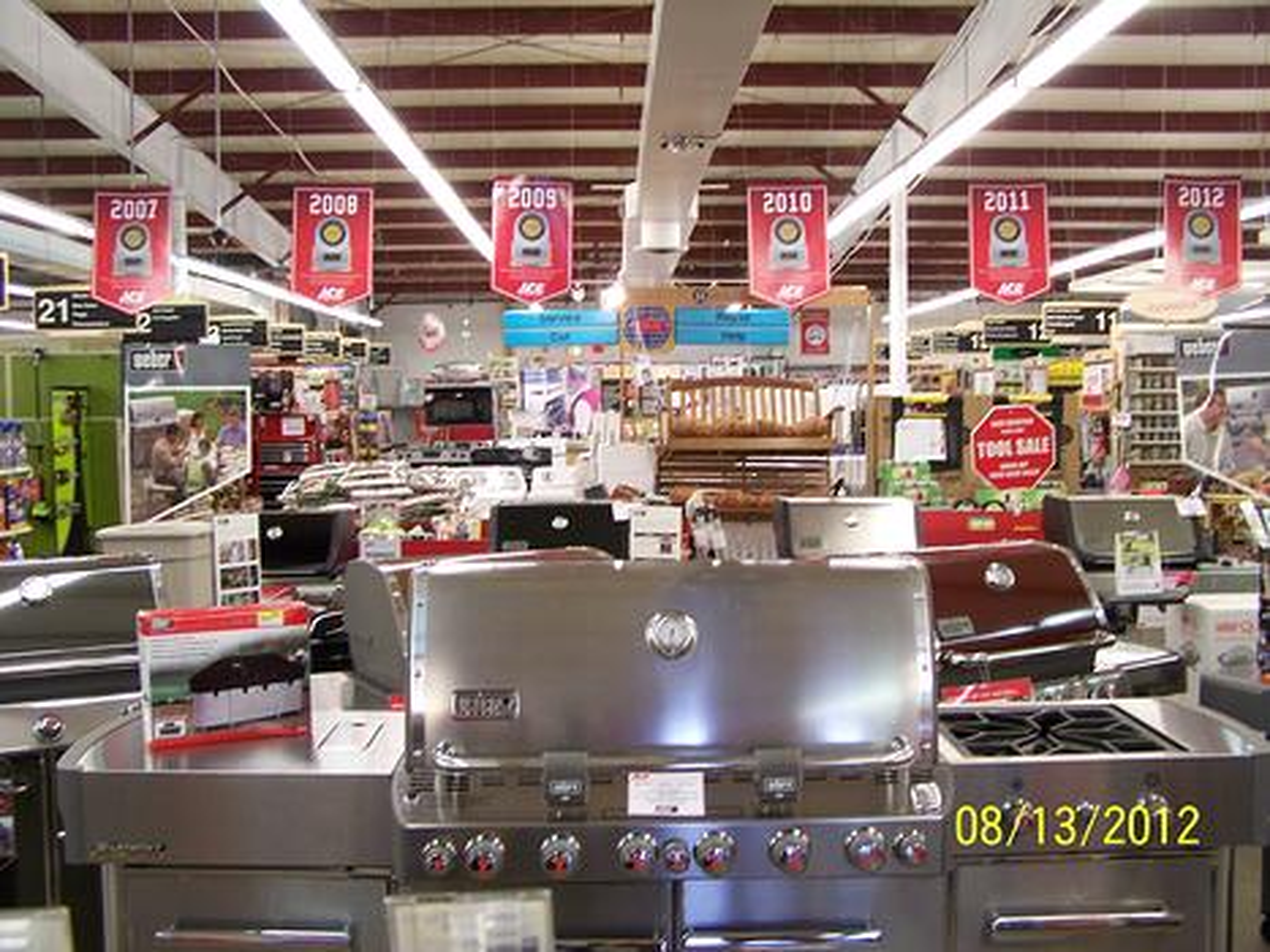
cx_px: 635
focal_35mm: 38
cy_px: 476
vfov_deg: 37.7
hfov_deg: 49.0
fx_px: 1394
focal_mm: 6.3
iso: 140
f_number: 2.8
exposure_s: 1/30
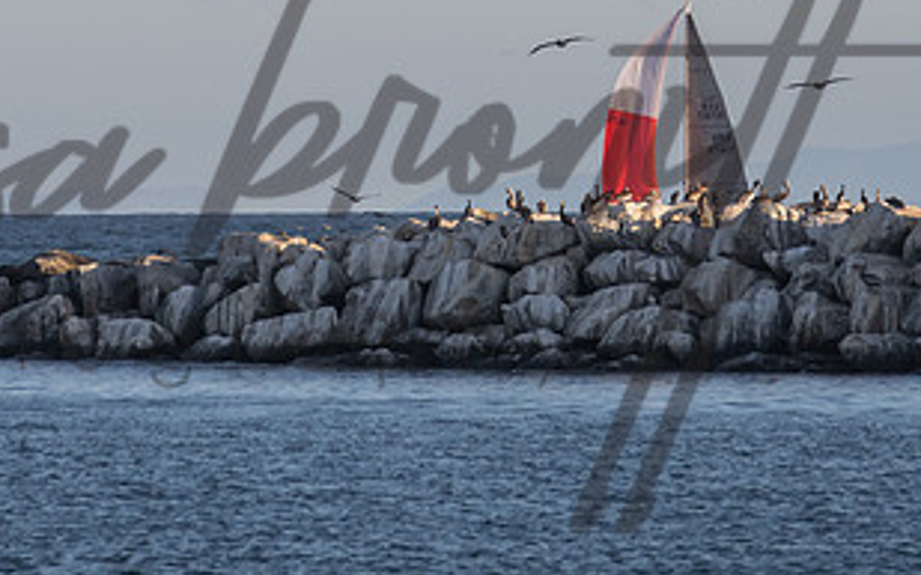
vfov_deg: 2.2
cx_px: 429
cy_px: -258
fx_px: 14656
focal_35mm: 584
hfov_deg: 3.6
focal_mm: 200
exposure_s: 1/1600
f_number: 6.3
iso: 320
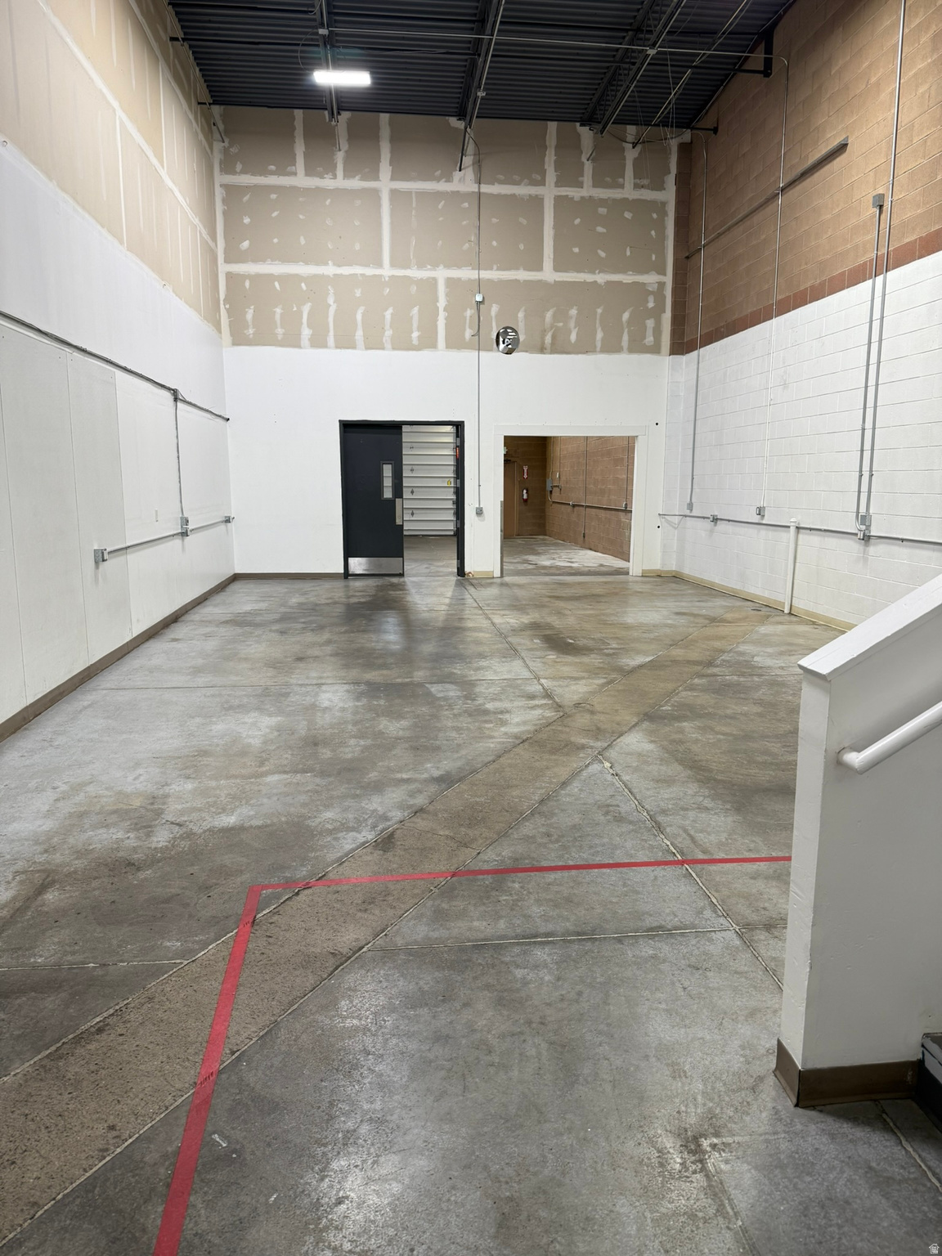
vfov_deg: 71.6
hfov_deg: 56.8
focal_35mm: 24
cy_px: 628
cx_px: 471
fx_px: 871
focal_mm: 6.76
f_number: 1.78
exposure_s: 1/120
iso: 100
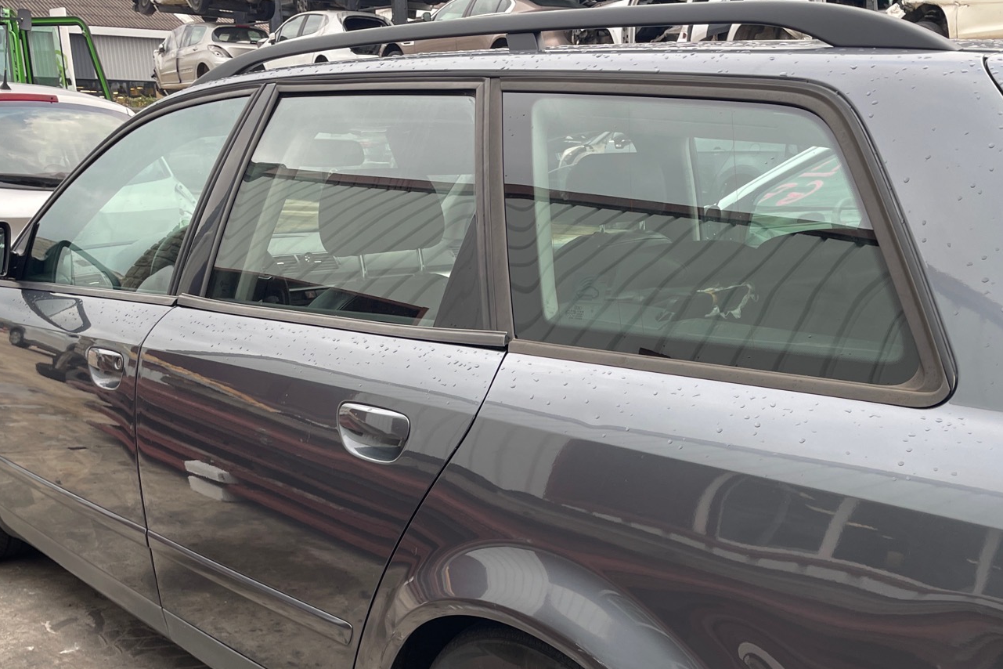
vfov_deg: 34.1
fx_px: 1059
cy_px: 527
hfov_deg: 50.5
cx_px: 570
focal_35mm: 38
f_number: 1.6
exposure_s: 1/121
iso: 40
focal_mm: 4.2
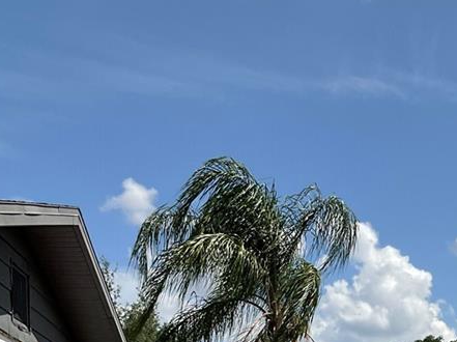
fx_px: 1042
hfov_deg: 24.5
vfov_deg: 16.4
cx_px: 340
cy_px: 564
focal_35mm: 79
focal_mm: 3
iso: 16
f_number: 1.8
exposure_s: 1/2538
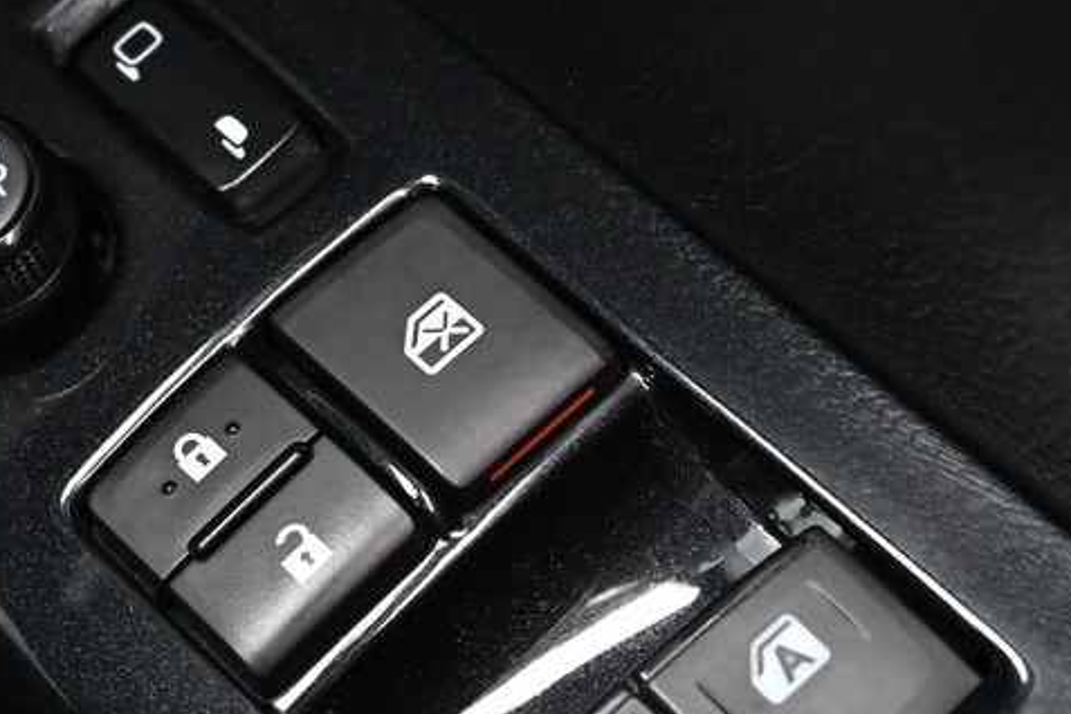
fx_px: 3570
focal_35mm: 120
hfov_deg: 17.0
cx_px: 274
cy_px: 459
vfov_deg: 11.4
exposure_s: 1/30
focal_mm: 35
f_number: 5.6
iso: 800
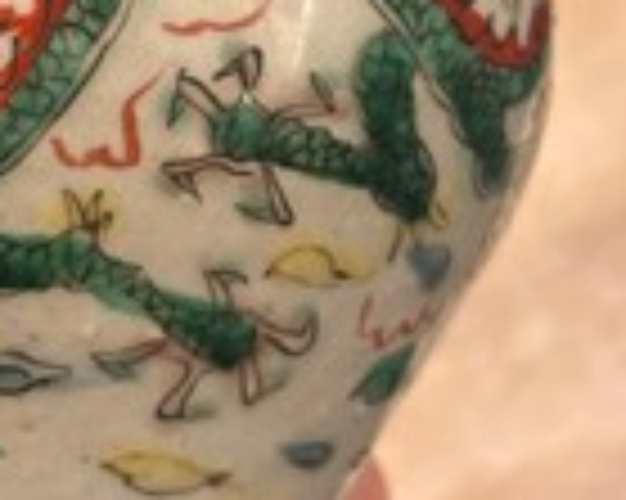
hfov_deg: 26.0
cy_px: 45
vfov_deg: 20.5
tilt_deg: -56.6
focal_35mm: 73
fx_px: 1352
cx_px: 225
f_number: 1.5
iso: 160
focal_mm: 5.7
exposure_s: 1/50
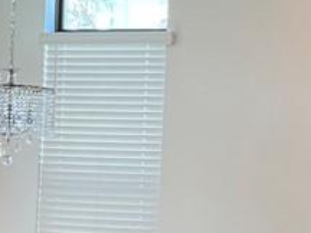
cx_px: 451
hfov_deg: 10.0
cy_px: 164
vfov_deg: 7.7
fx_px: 1734
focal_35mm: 193
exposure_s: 1/120
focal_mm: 5.7
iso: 100
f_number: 1.5
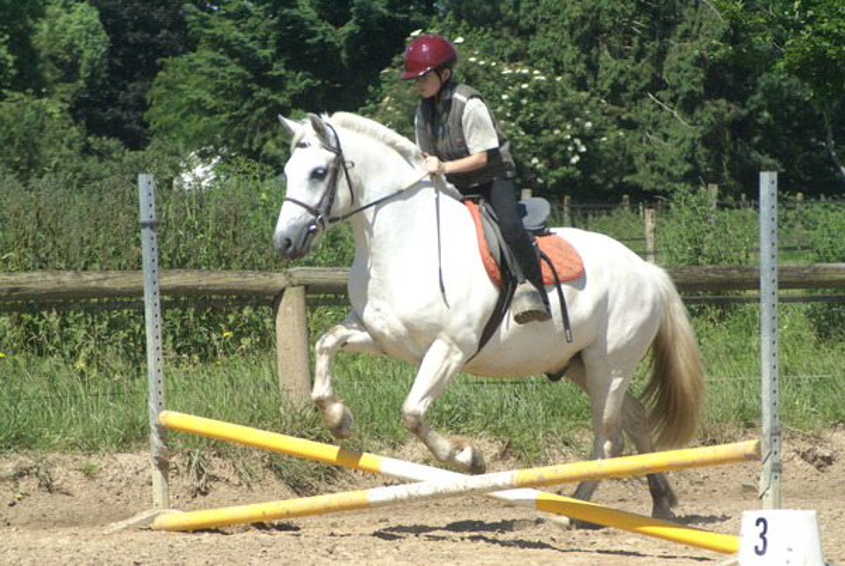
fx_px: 7405
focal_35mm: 315
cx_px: 422
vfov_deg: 4.4
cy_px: 283
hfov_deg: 6.5
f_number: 10
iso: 1600
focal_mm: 210
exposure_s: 1/2000
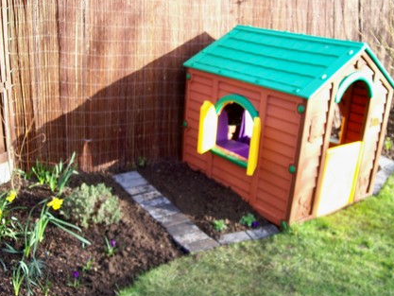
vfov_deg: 37.7
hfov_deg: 49.0
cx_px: 196
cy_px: 146
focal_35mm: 38
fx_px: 433
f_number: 2.7
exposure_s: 1/149
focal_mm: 6
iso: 80
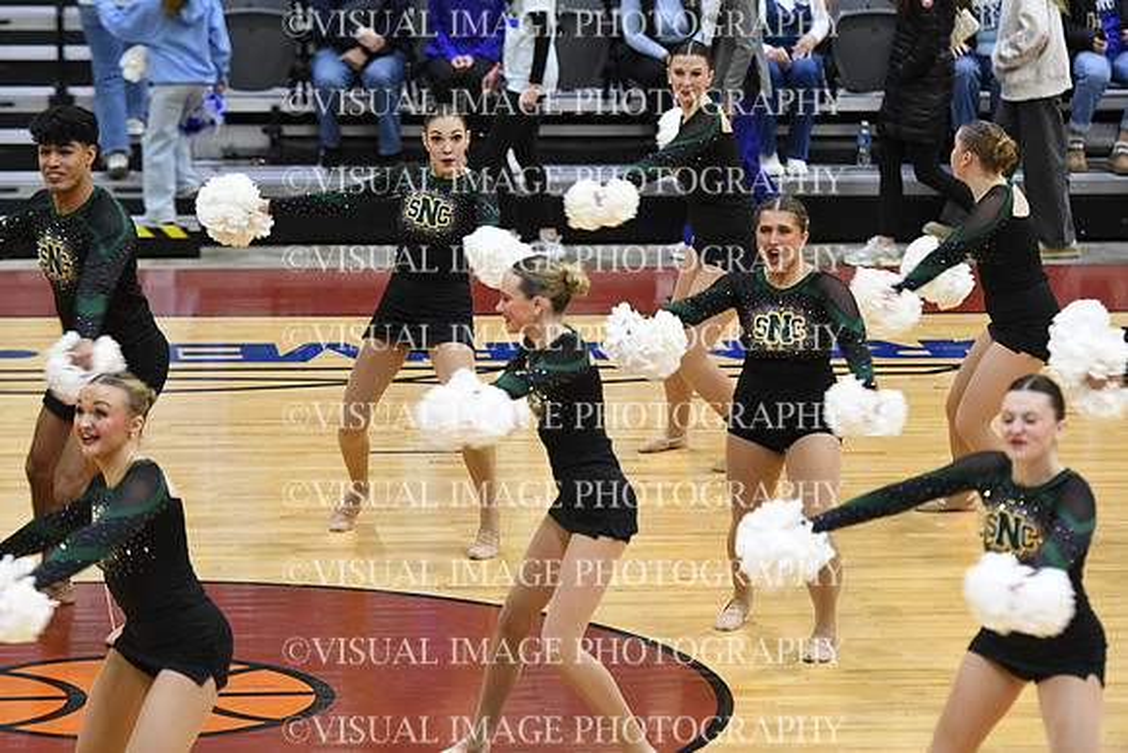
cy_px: 376
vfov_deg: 7.3
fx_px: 5860
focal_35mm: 187
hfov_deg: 11.0
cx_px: 564
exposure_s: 1/400
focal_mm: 125
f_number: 2.8
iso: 3200
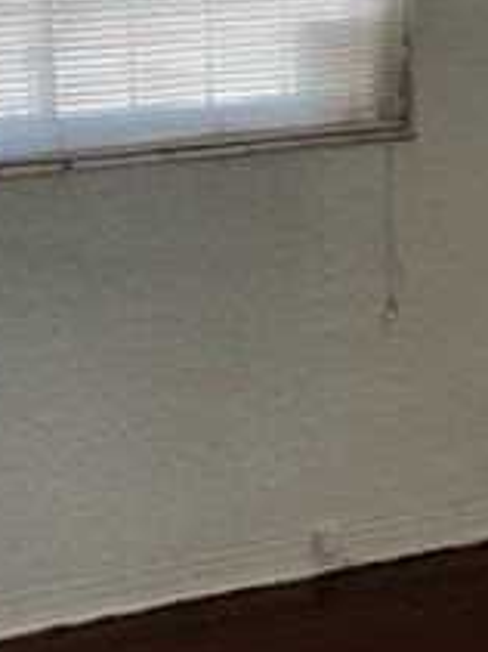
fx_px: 1486
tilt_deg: -8.0
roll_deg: +2.0
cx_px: 53
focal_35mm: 79
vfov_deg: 24.4
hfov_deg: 18.4
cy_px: 145
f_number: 1.6
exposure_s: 1/120
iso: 80
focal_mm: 4.2
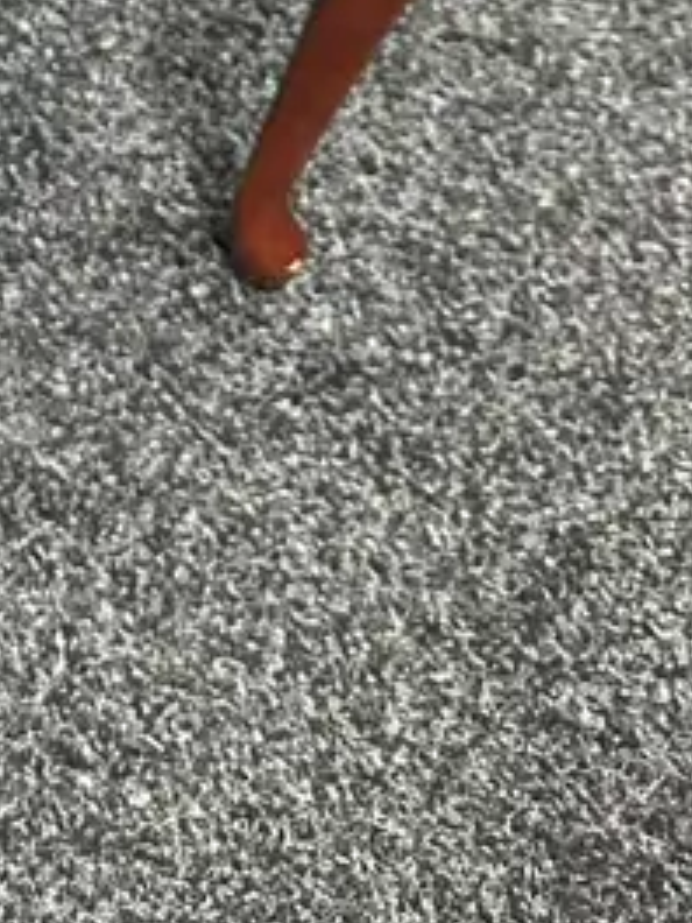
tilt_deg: -46.0
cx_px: -493
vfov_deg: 18.1
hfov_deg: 14.3
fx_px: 2479
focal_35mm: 93
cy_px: -577
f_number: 1.78
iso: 640
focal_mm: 6.86
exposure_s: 1/50
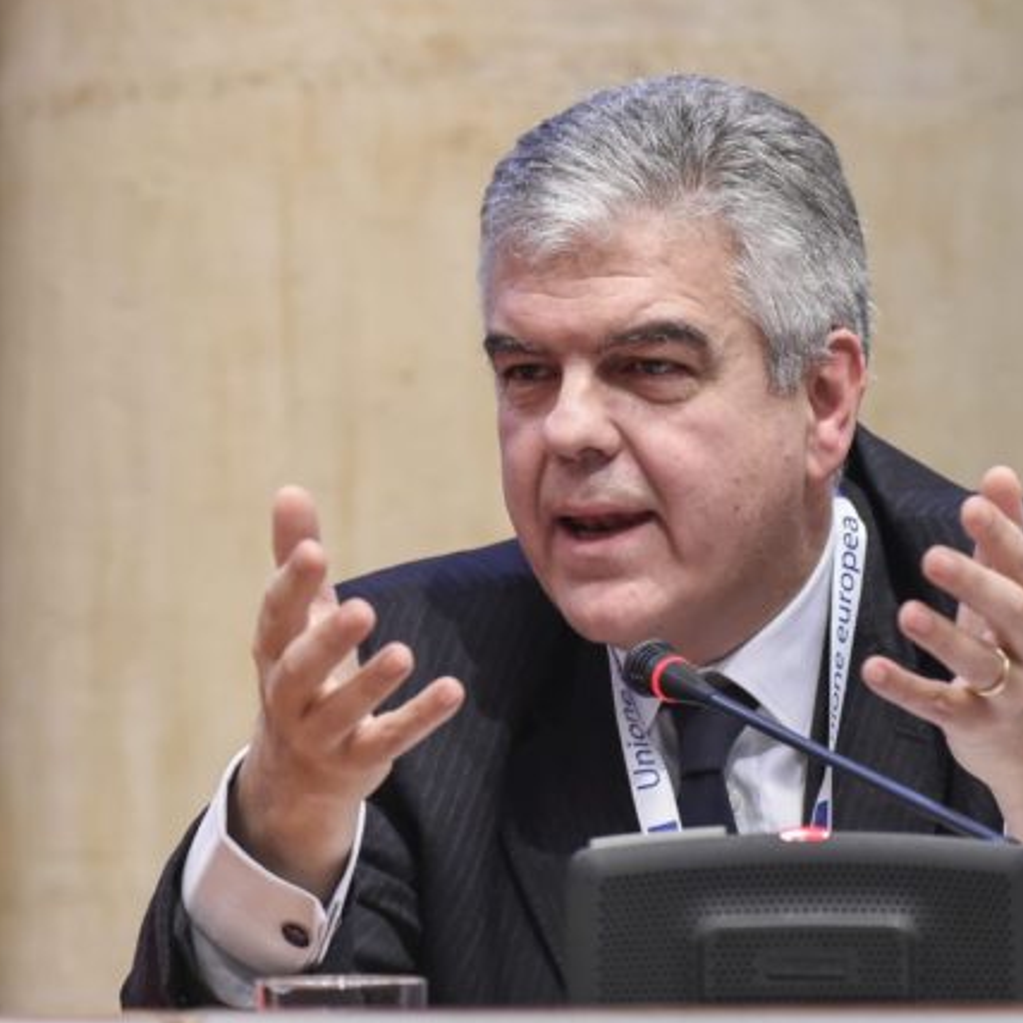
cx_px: 660
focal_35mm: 129
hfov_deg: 13.5
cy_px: 508
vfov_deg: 13.5
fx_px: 4313
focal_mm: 100
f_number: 5
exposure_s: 1/125
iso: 4000
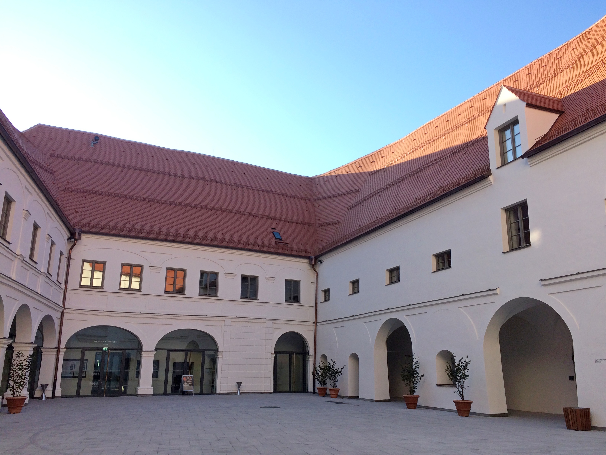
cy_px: 228
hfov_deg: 61.7
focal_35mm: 29
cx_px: 303
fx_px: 508
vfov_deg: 48.2
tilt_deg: +13.8
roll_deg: +0.2
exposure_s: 1/586
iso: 32
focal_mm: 4.15
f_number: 2.2
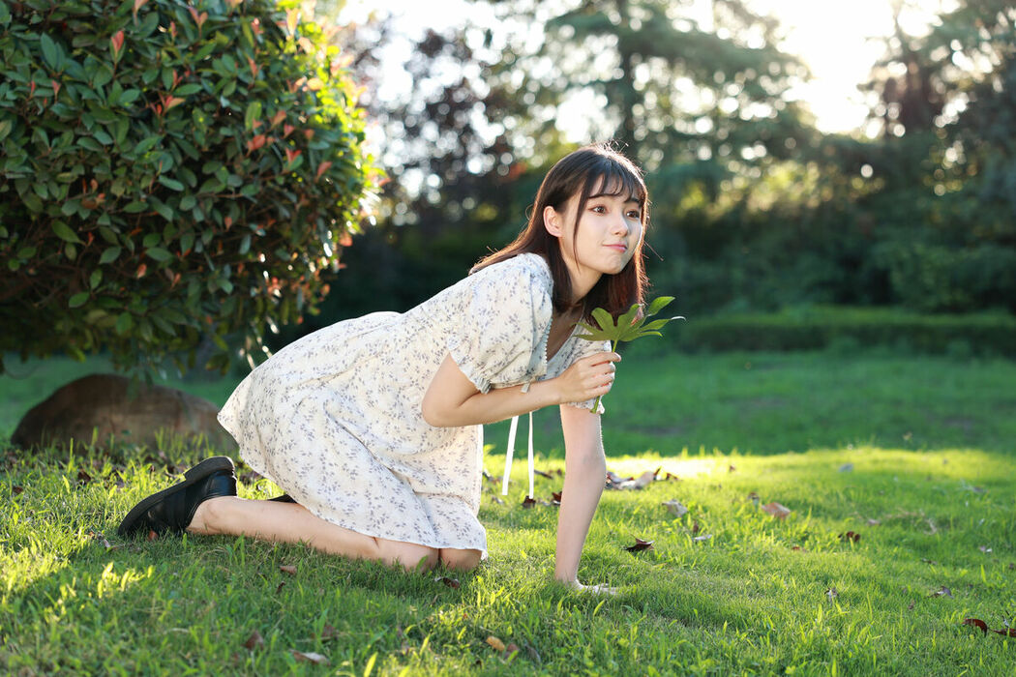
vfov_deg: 19.5
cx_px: 508
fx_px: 1975
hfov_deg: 28.8
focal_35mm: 70
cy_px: 338
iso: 160
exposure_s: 1/200
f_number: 2.8
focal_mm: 70
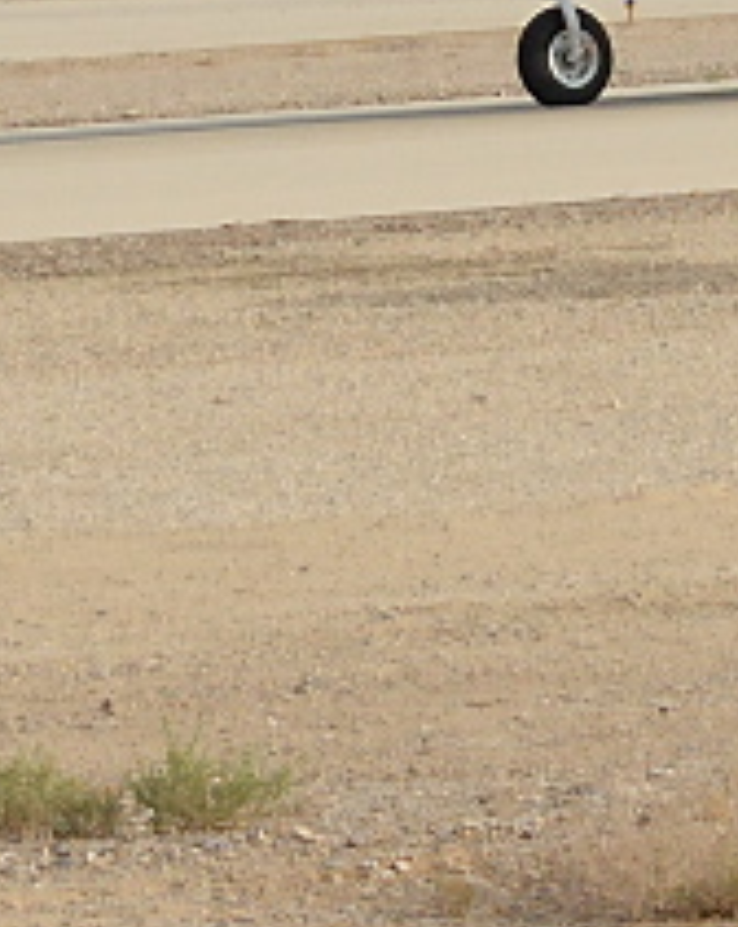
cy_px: -483
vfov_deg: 3.0
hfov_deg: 2.4
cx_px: 536
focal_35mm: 642
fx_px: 17579
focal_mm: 120
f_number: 22
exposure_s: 1/640
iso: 2000
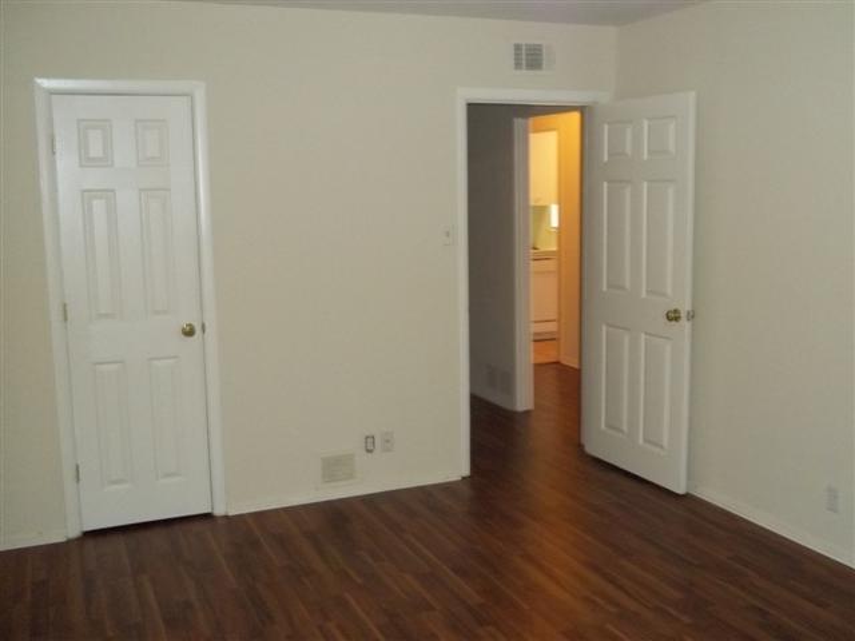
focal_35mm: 36
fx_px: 889
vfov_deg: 39.7
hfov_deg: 51.4
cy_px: 320
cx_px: 428
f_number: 3.1
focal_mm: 6.5
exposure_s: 1/30
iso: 320
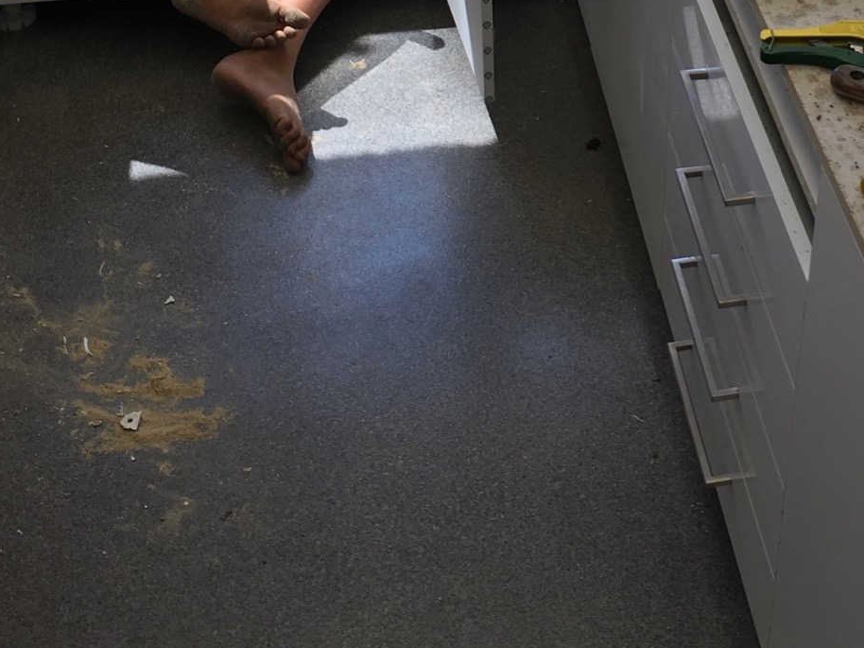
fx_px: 1622
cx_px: 660
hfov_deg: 29.3
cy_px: 9
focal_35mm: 65
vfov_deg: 21.8
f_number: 2.2
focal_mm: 4.15
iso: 25
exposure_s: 1/100
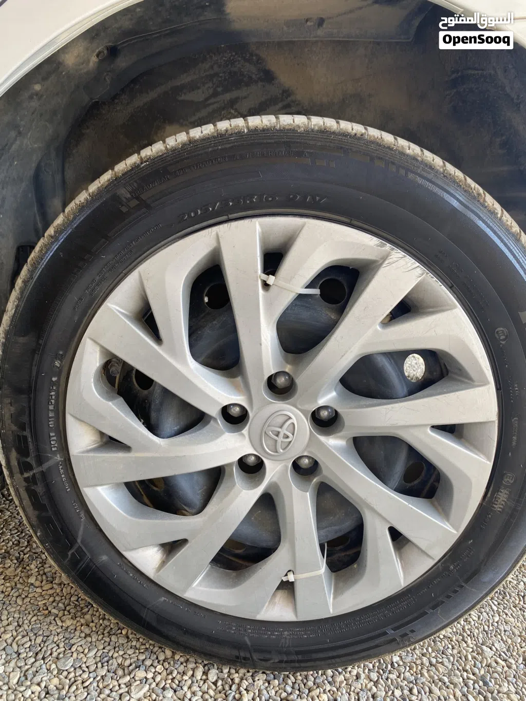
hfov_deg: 53.1
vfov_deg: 67.3
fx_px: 527
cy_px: 350
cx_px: 263
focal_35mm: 26
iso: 40
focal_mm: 4.25
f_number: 1.8
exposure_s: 1/122
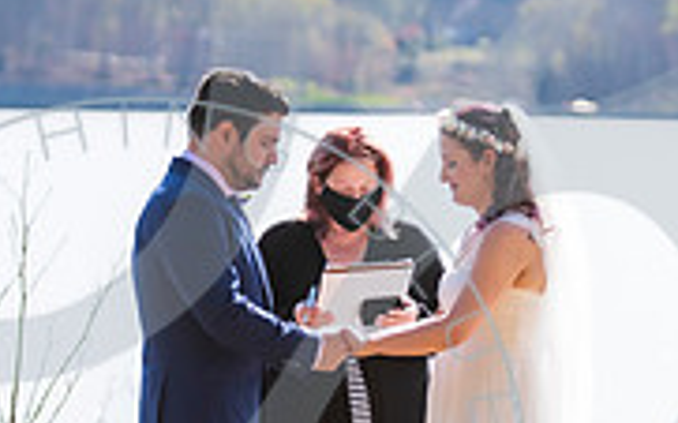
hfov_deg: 6.8
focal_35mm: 310
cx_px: 330
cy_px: 167
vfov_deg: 4.2
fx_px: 5726
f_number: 2.8
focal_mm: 95
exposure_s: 1/1000
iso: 100
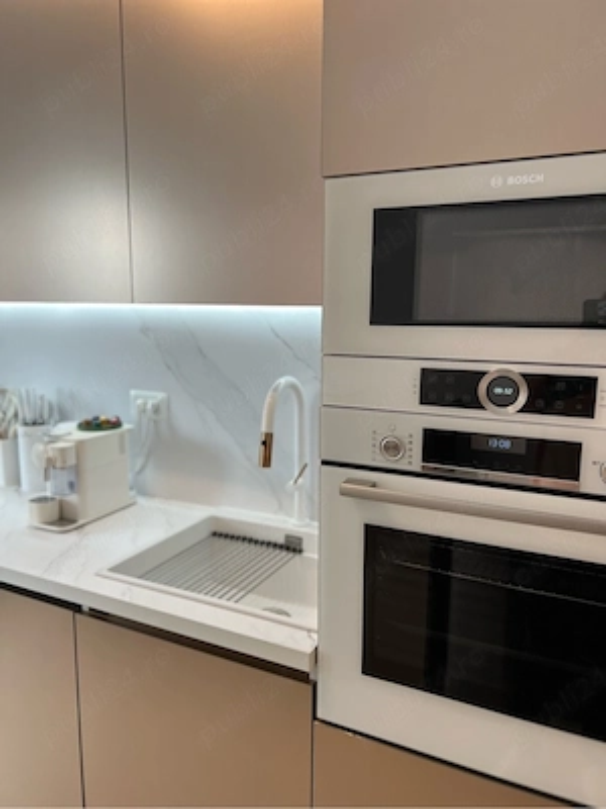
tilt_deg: -8.6
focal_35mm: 26
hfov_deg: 53.1
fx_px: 607
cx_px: 303
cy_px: 404
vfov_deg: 67.3
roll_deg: +0.0
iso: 40
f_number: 1.5
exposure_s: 1/100
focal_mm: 5.7
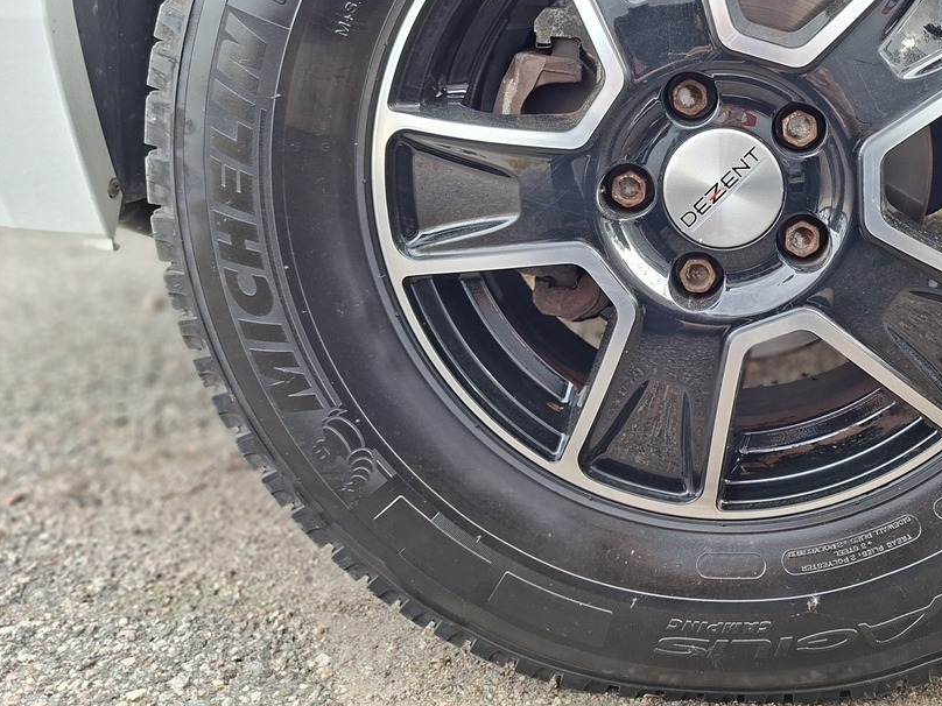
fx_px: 1116
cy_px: 151
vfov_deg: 34.2
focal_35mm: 41
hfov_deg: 44.1
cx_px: 723
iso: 50
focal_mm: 5.54
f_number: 1.8
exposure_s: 1/164
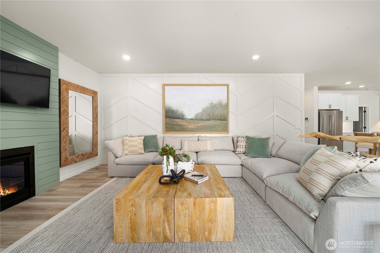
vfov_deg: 90.0
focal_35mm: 12
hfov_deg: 112.6
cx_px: 190
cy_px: 126
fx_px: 127
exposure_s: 1/30
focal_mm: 12
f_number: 8
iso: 3200
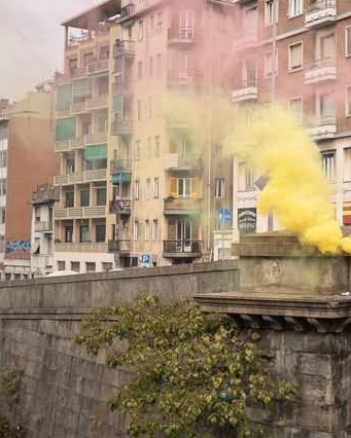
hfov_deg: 18.6
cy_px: 132
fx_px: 1025
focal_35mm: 79
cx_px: 401
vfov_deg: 24.0
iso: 100
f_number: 2.8
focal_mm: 35
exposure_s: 1/800
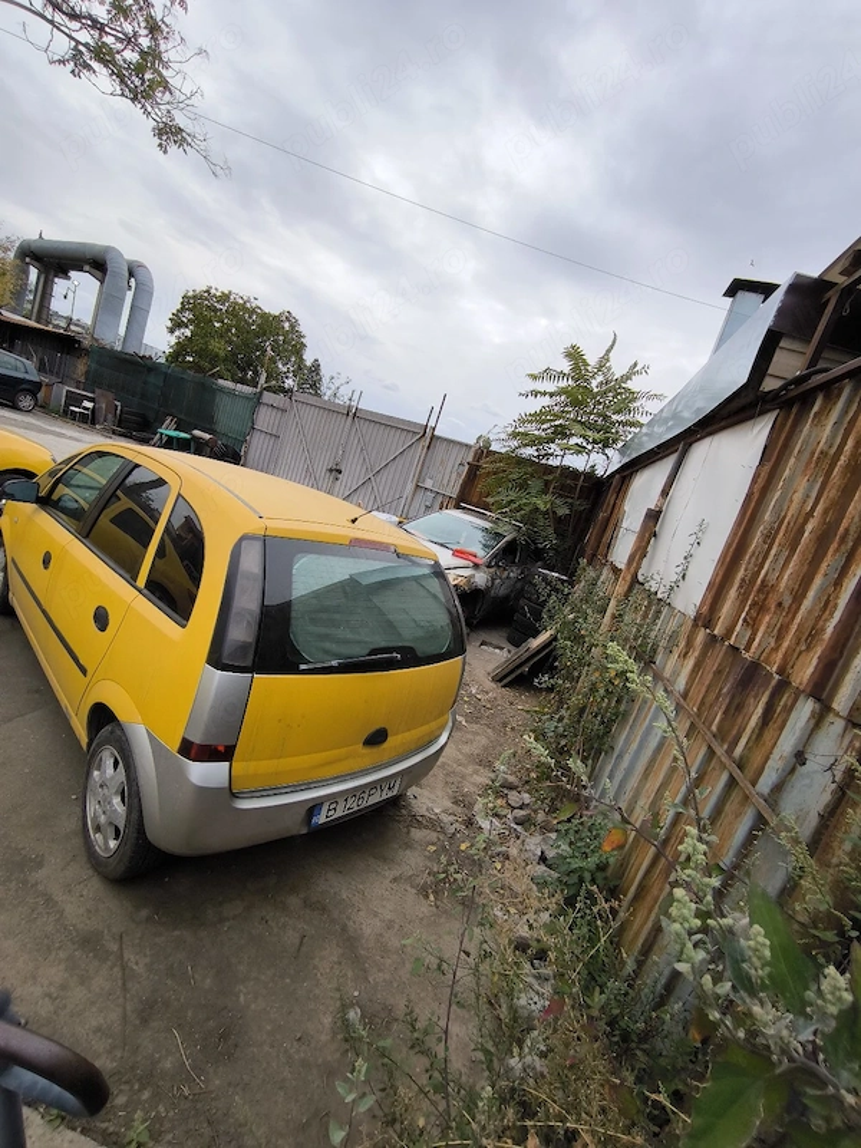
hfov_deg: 81.7
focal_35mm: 15
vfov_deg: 98.2
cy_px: 574
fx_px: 497
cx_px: 430
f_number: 2.2
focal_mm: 1.91
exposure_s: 1/526
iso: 50
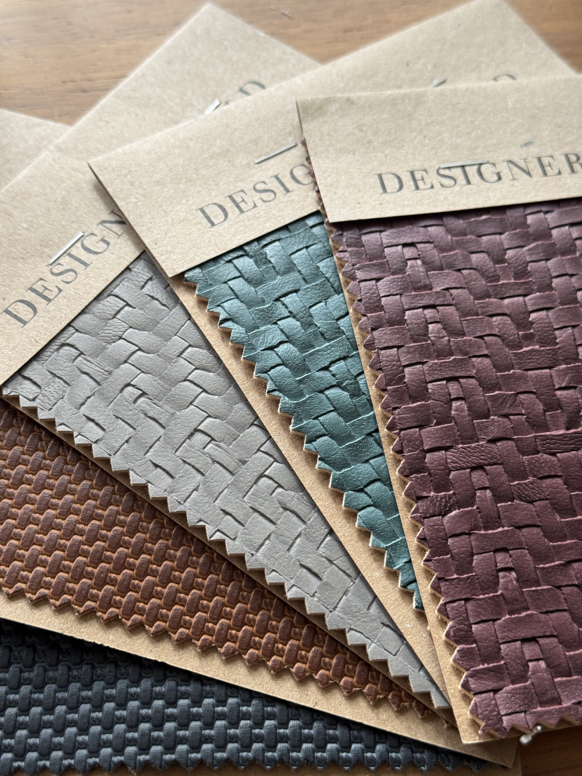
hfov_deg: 30.3
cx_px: 291
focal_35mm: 48
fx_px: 1076
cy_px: 388
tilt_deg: -62.5
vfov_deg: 39.7
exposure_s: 1/73
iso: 100
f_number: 1.78
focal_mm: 6.76
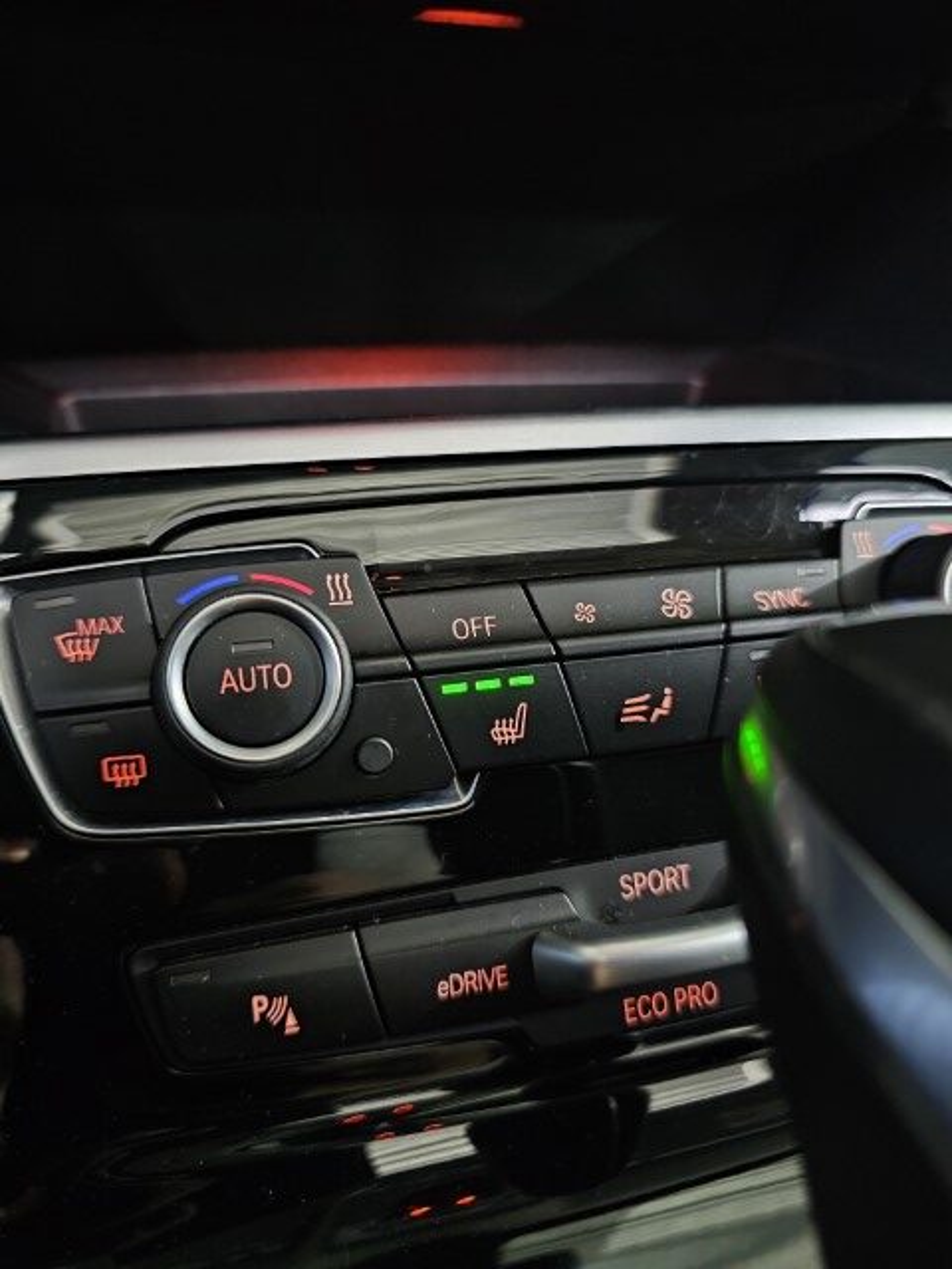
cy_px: 634
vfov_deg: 73.9
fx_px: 843
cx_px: 476
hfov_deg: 58.9
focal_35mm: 23
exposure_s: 1/25
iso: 1000
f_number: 1.7
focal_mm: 6.3
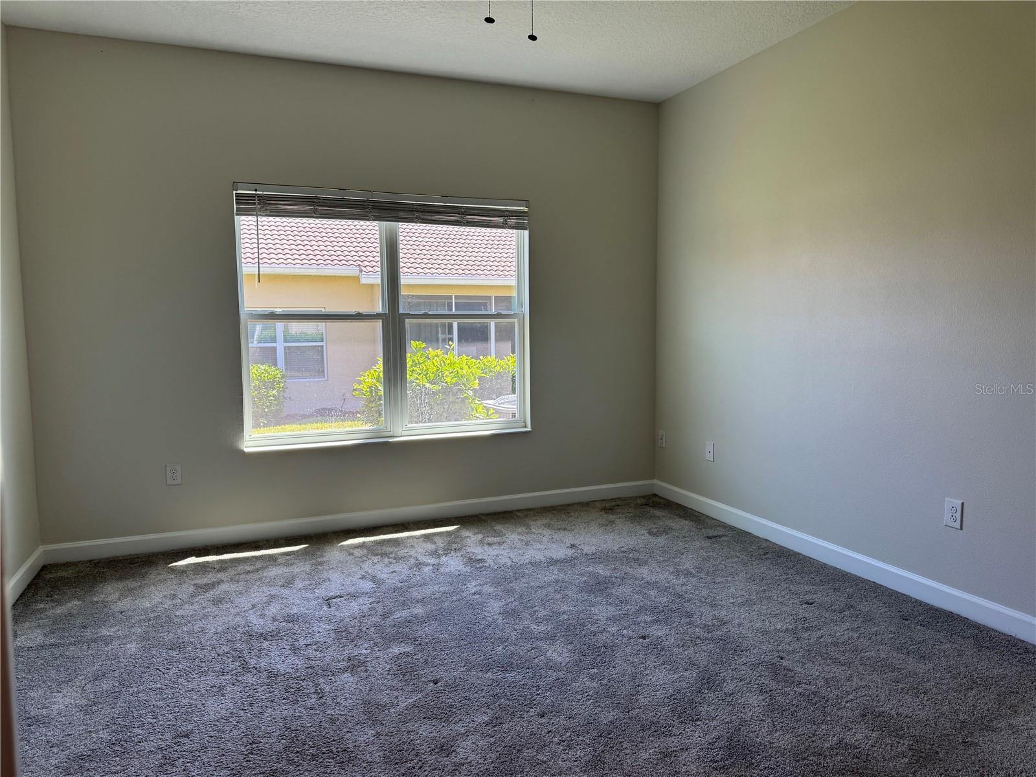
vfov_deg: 56.8
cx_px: 518
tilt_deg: -5.4
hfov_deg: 71.6
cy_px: 388
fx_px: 718
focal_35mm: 24
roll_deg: +0.2
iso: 80
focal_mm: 6.76
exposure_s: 1/167
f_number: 1.78
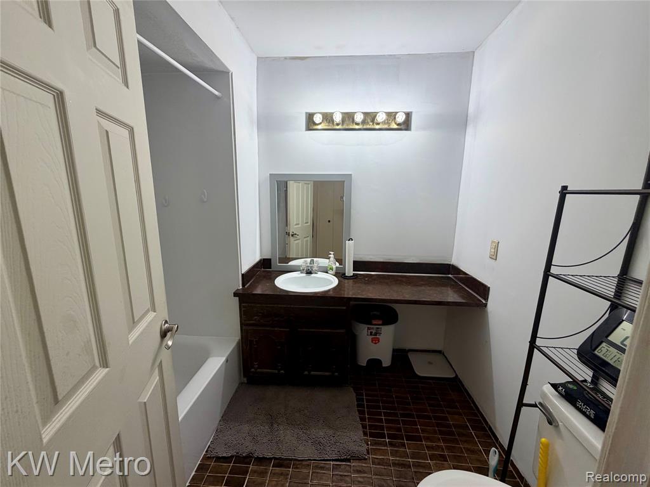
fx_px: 263
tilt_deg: -10.6
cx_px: 325
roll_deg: -1.2
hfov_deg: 102.1
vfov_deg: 85.7
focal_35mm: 14
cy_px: 244
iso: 64
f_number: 2.2
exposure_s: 1/120
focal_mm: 2.22
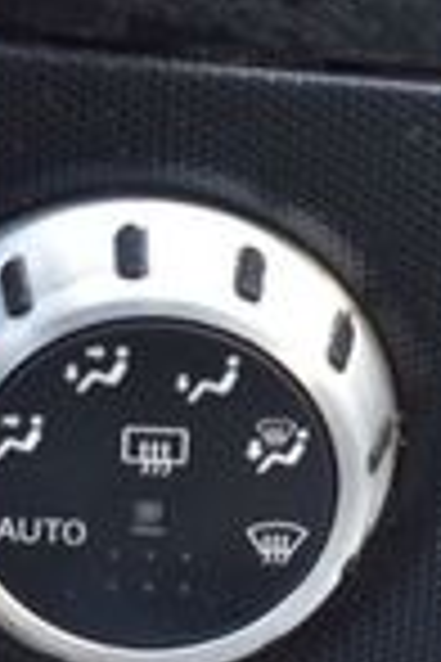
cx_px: 868
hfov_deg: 5.9
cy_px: 721
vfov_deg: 8.9
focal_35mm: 229
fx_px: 4211
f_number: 6.3
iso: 400
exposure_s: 1/20
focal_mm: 35
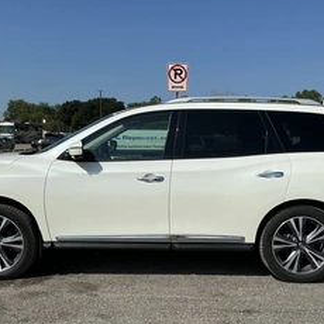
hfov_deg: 39.2
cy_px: 190
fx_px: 455
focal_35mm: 43
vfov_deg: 39.0
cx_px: 166
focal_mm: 3
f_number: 1.8
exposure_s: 1/4405
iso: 25
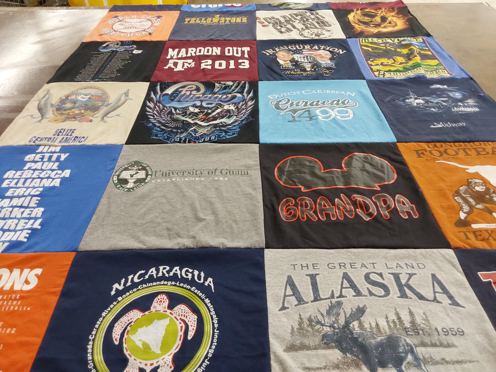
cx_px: 248
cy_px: 186
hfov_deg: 63.4
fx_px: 401
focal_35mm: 28
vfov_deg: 49.7
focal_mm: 2.91
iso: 160
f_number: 1.9
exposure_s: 1/60
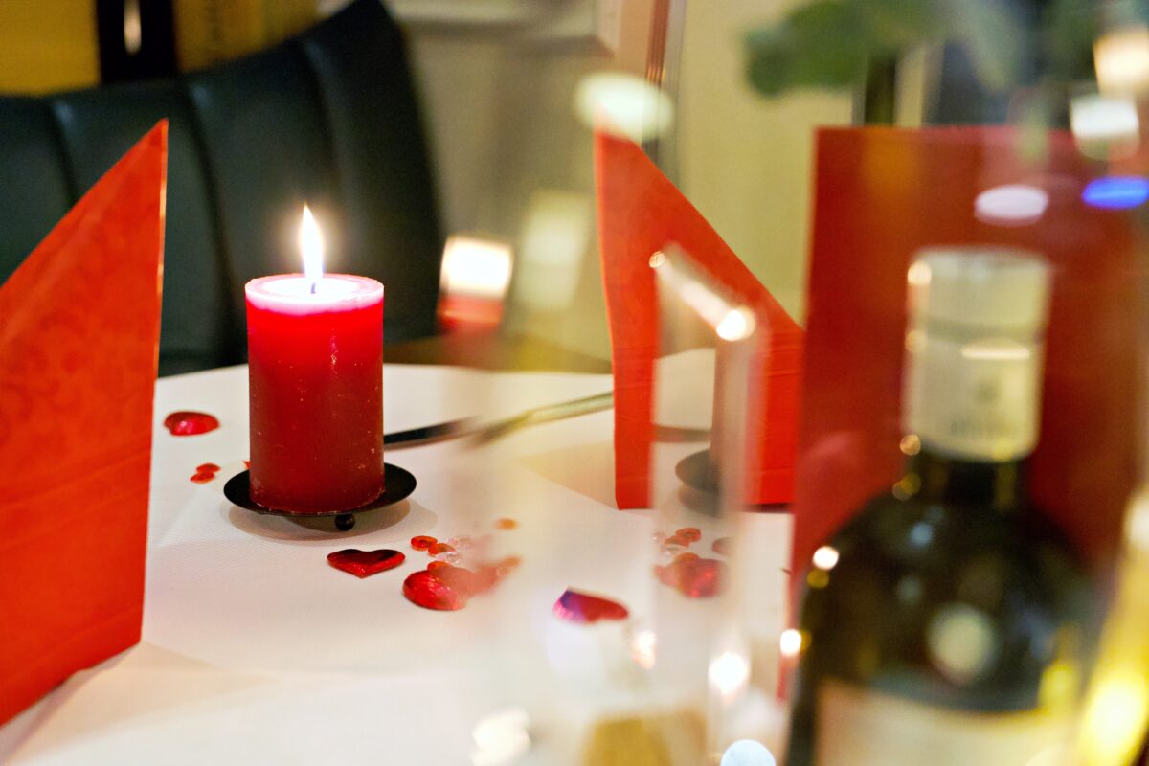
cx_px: 574
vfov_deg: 28.1
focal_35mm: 48
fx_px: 1532
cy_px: 383
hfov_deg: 41.1
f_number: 4
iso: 8000
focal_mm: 48
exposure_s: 1/50
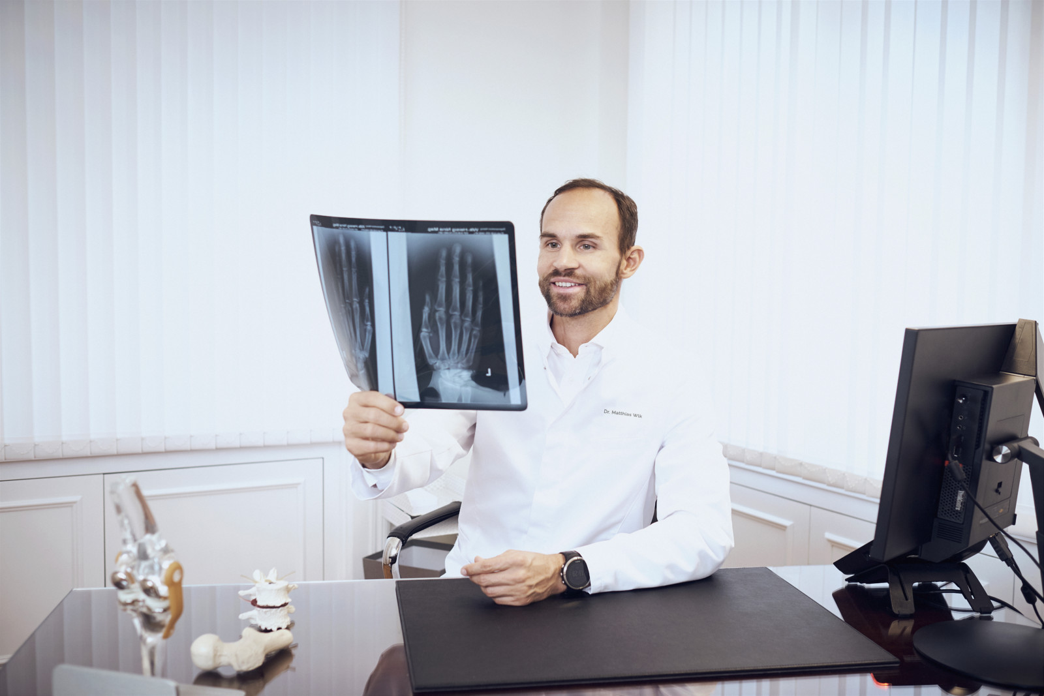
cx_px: 522
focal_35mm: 35
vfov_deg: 37.9
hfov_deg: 54.4
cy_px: 348
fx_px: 1015
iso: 400
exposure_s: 1/160
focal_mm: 23
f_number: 2.5
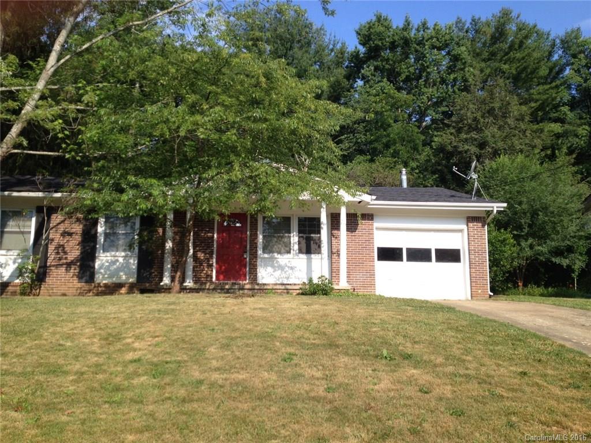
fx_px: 598
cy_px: 222
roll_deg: -0.9
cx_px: 296
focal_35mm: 35
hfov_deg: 52.6
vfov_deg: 40.7
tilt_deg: +7.7
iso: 50
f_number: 2.4
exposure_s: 1/968
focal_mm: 4.28
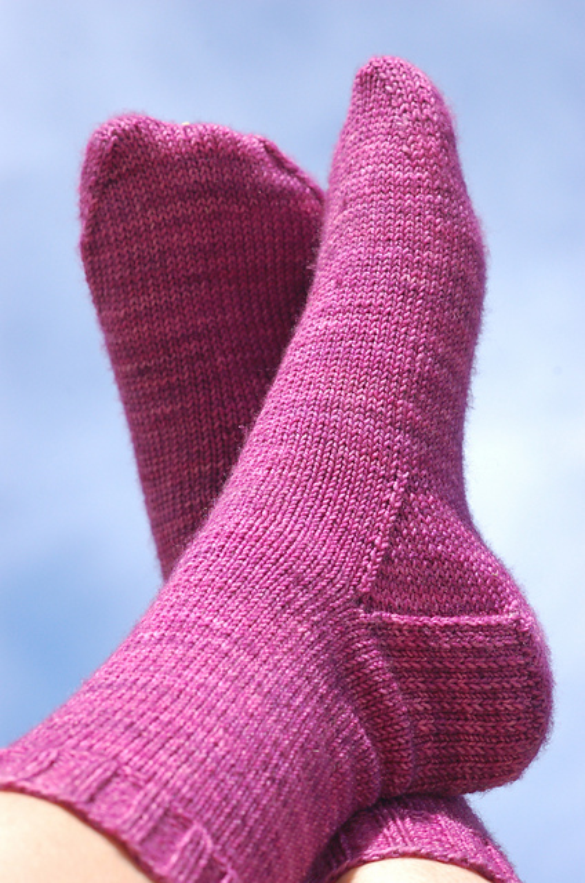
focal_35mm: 128
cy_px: 442
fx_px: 3121
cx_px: 292
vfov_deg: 16.1
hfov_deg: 10.7
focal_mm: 85
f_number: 10
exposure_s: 1/800
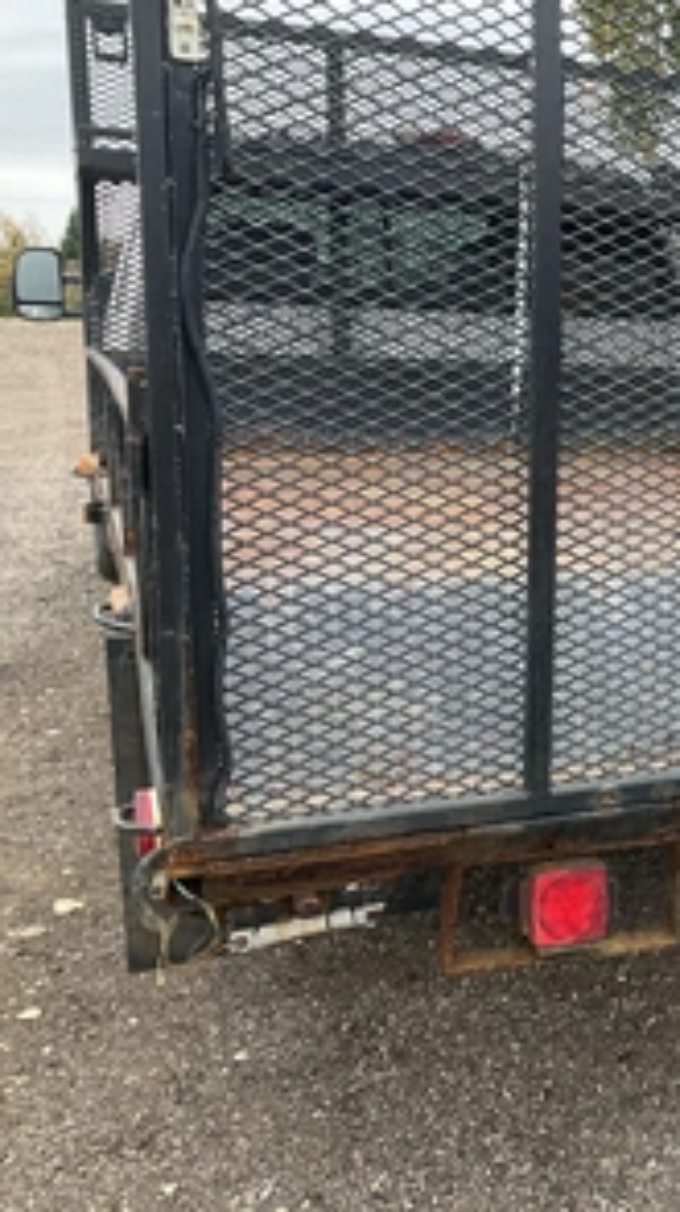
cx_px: 771
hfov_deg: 25.4
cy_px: 606
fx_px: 1381
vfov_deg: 47.4
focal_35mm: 43
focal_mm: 3
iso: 20
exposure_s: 1/122
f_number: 1.8
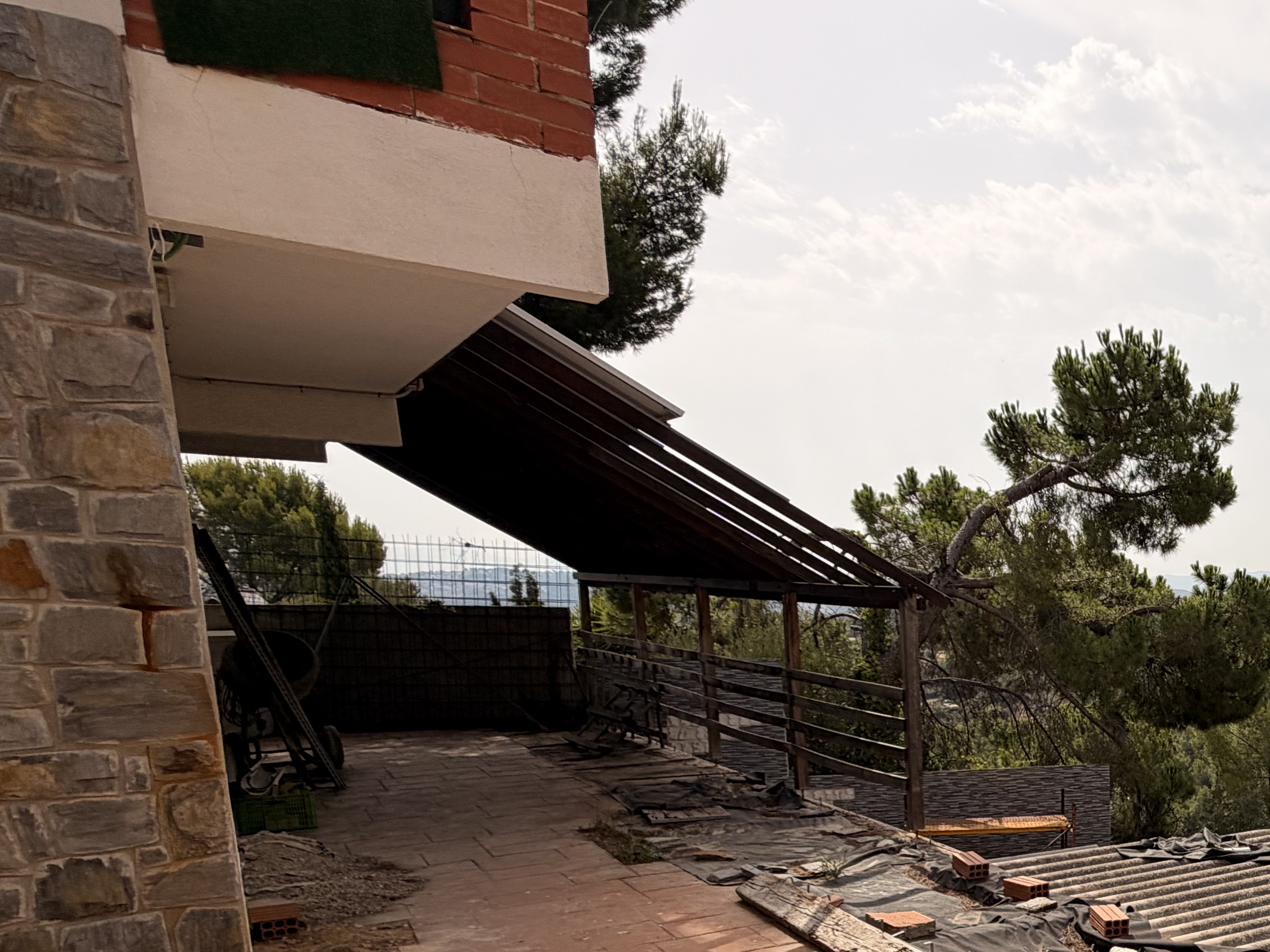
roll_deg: -0.1
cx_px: 1341
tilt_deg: -13.0
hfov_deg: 46.9
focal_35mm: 30
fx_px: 1101
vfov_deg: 44.4
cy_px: 771
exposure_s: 1/1368
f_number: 2.2
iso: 20
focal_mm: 2.22
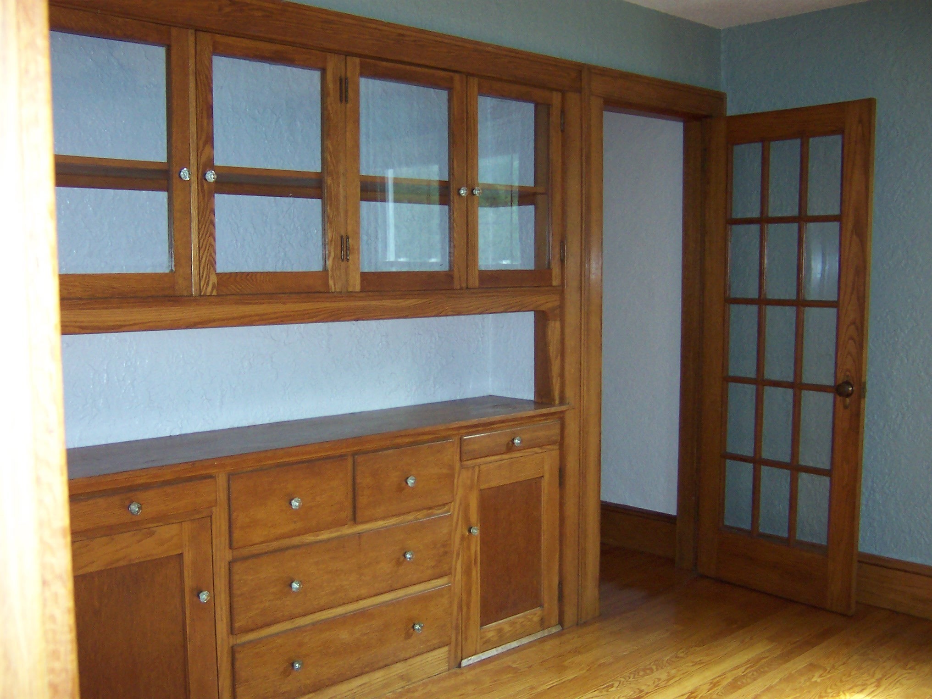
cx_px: 466
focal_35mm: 36
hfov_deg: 51.4
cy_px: 350
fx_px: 969
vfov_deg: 39.7
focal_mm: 5.6
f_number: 2.4
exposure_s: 1/60
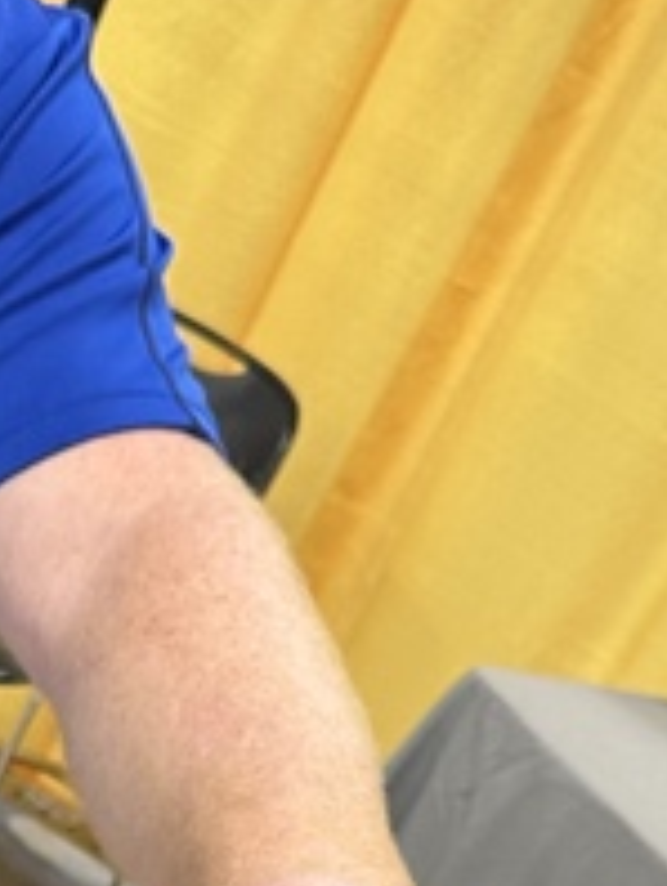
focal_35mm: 124
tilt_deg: -28.2
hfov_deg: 11.7
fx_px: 3179
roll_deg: -25.7
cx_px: -148
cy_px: 1240
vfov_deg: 15.0
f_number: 1.78
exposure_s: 1/120
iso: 160
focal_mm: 6.86
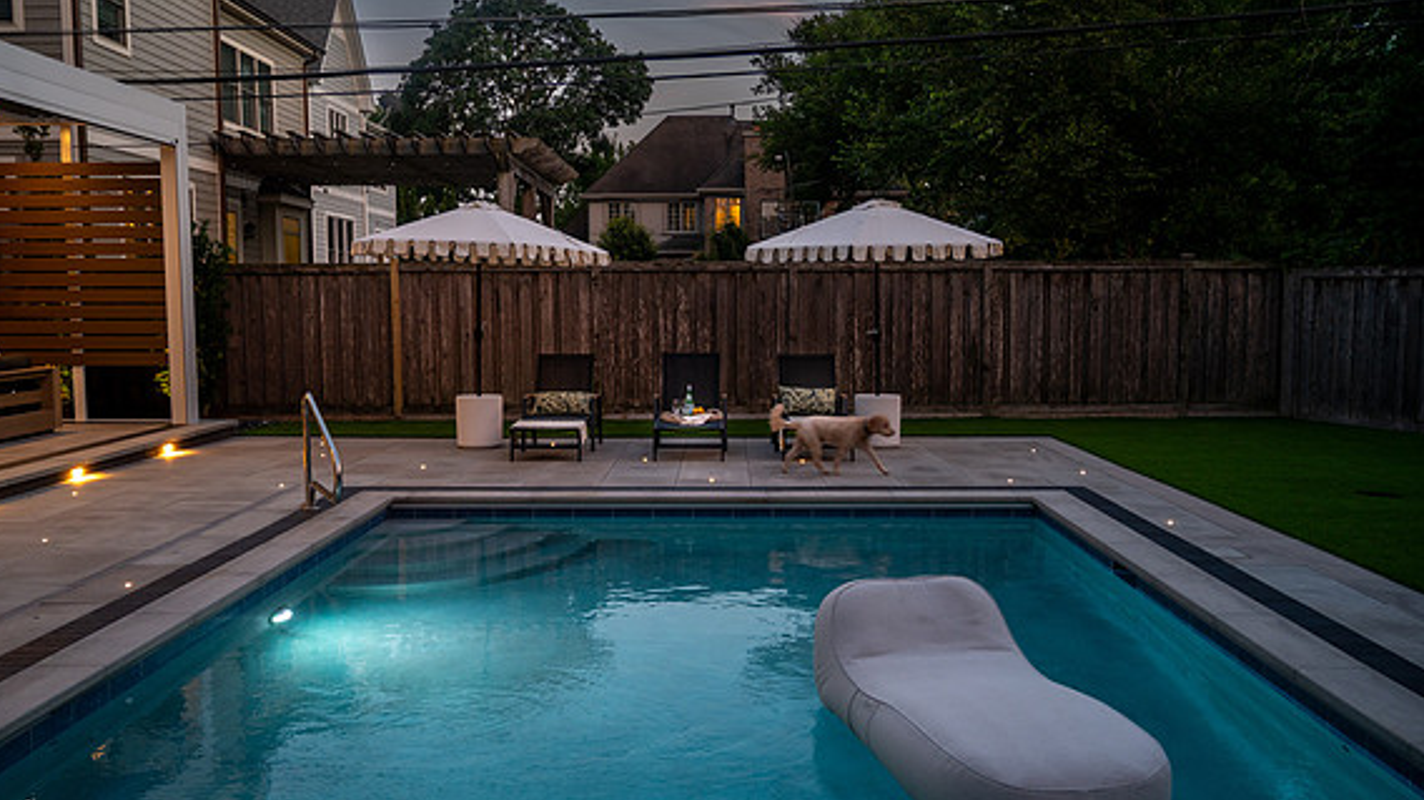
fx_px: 1283
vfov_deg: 34.6
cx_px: 712
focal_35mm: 34
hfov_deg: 58.0
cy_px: 441
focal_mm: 31.5
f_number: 4
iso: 800
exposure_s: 1/50
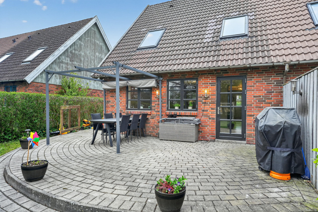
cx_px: 159
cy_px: 106
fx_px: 194
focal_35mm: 22
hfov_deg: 78.6
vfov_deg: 57.2
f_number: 8
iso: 400
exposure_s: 1/15
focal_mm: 22
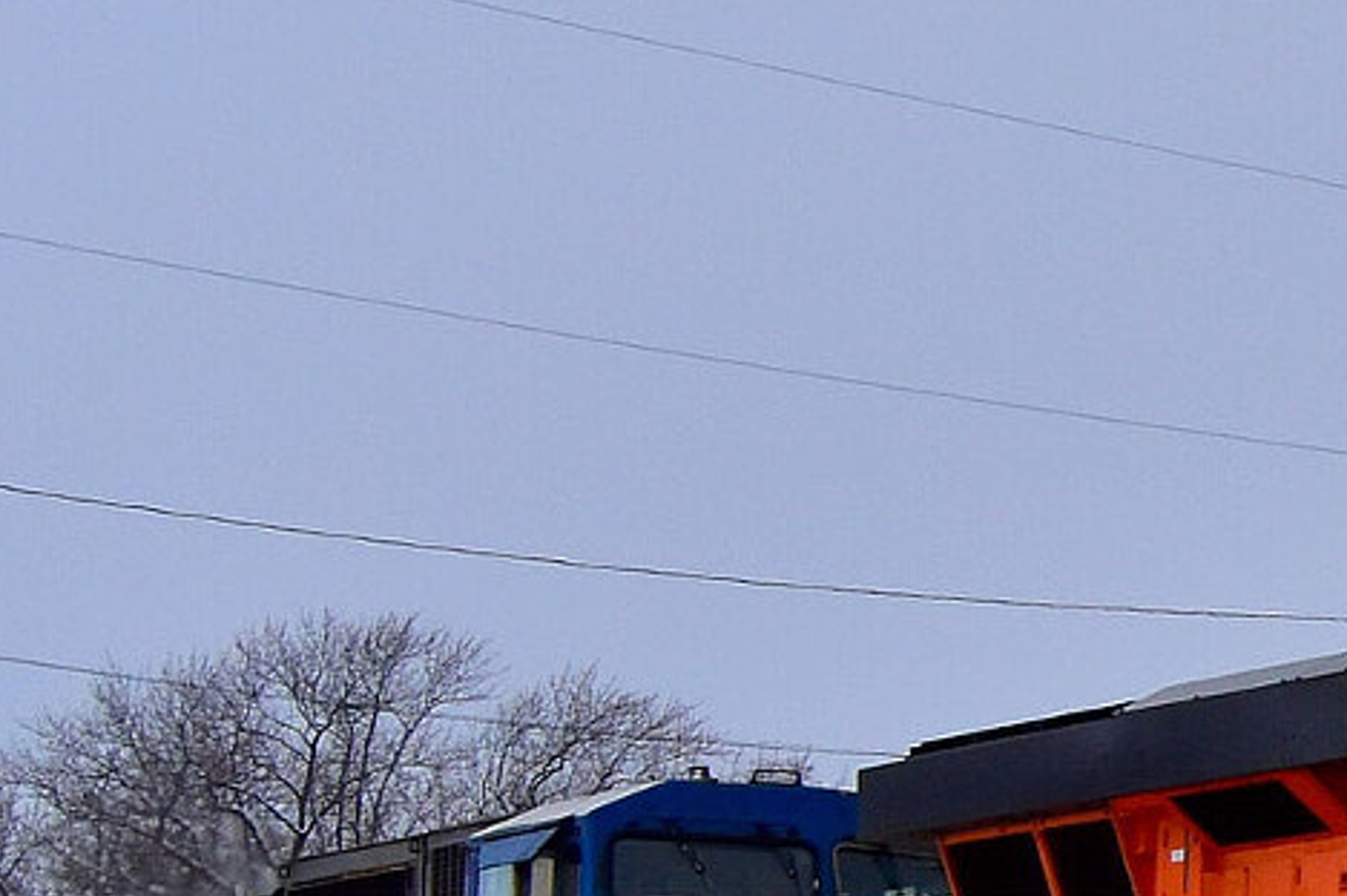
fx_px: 4401
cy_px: 942
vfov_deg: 11.5
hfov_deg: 16.1
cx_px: 1936
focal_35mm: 118
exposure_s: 1/1250
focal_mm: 23
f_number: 8
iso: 720
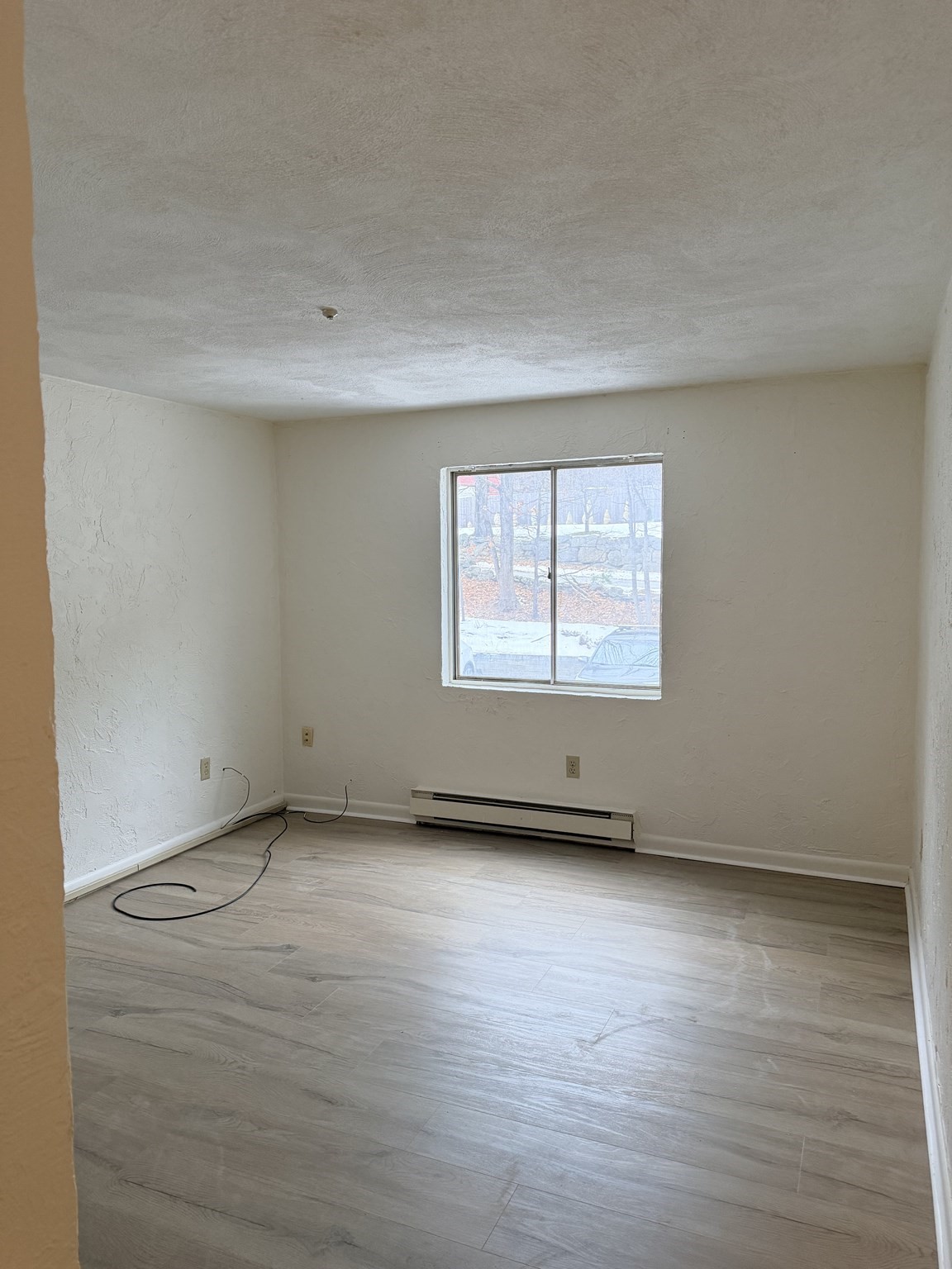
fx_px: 880
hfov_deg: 56.8
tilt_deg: -4.7
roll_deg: +0.5
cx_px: 476
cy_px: 634
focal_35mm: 24
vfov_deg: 71.6
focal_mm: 6.76
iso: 320
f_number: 1.78
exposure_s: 1/120
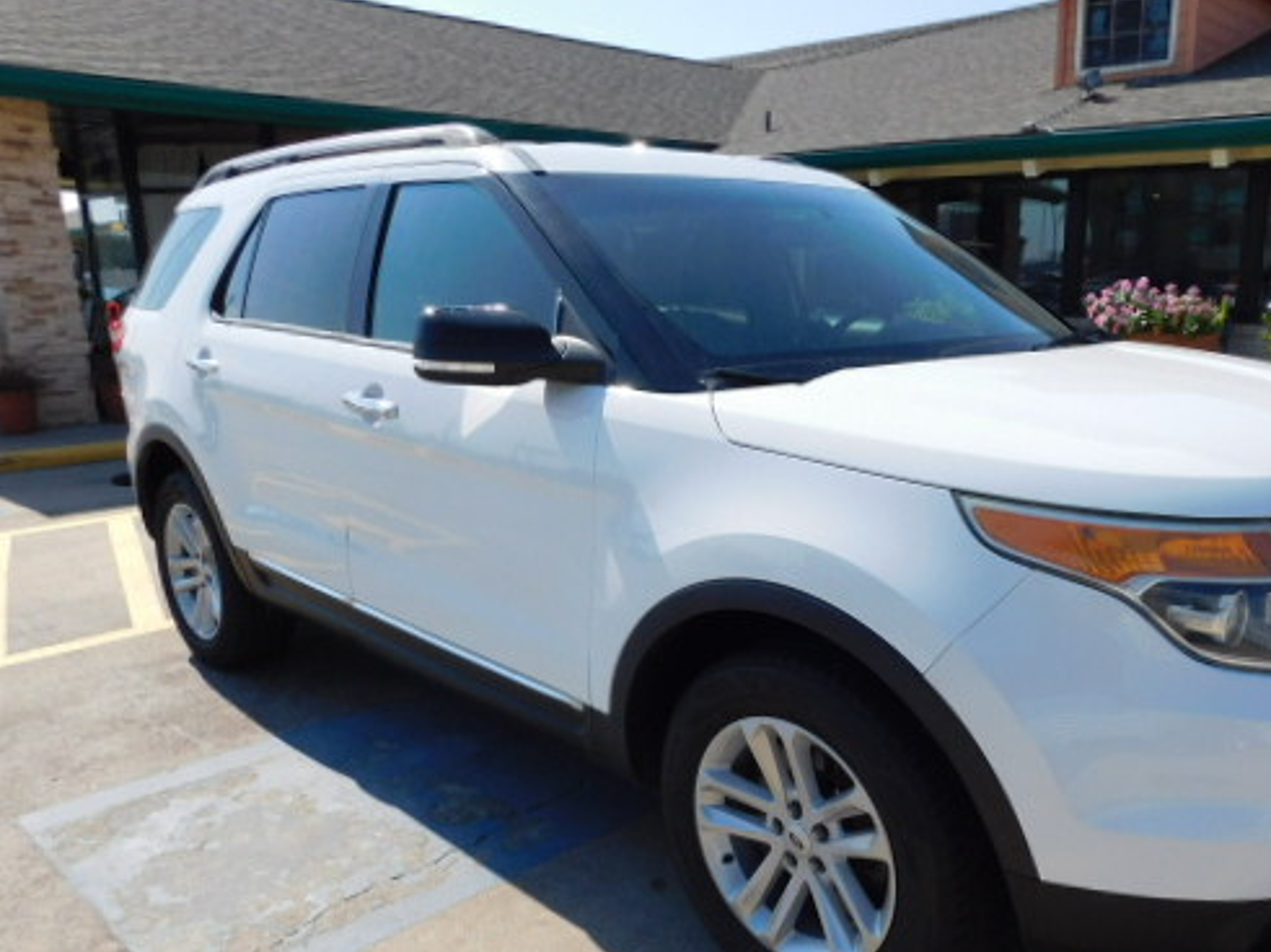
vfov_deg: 46.4
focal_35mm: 30
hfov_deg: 59.3
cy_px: 587
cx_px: 787
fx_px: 1101
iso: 125
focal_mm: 4
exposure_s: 1/500
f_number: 6
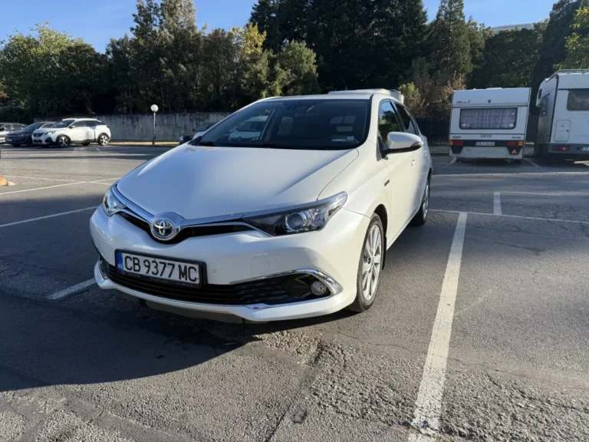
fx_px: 408
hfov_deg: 71.6
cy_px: 221
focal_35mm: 24
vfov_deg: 56.8
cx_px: 294
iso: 100
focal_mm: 6.76
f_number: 1.78
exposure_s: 1/3021
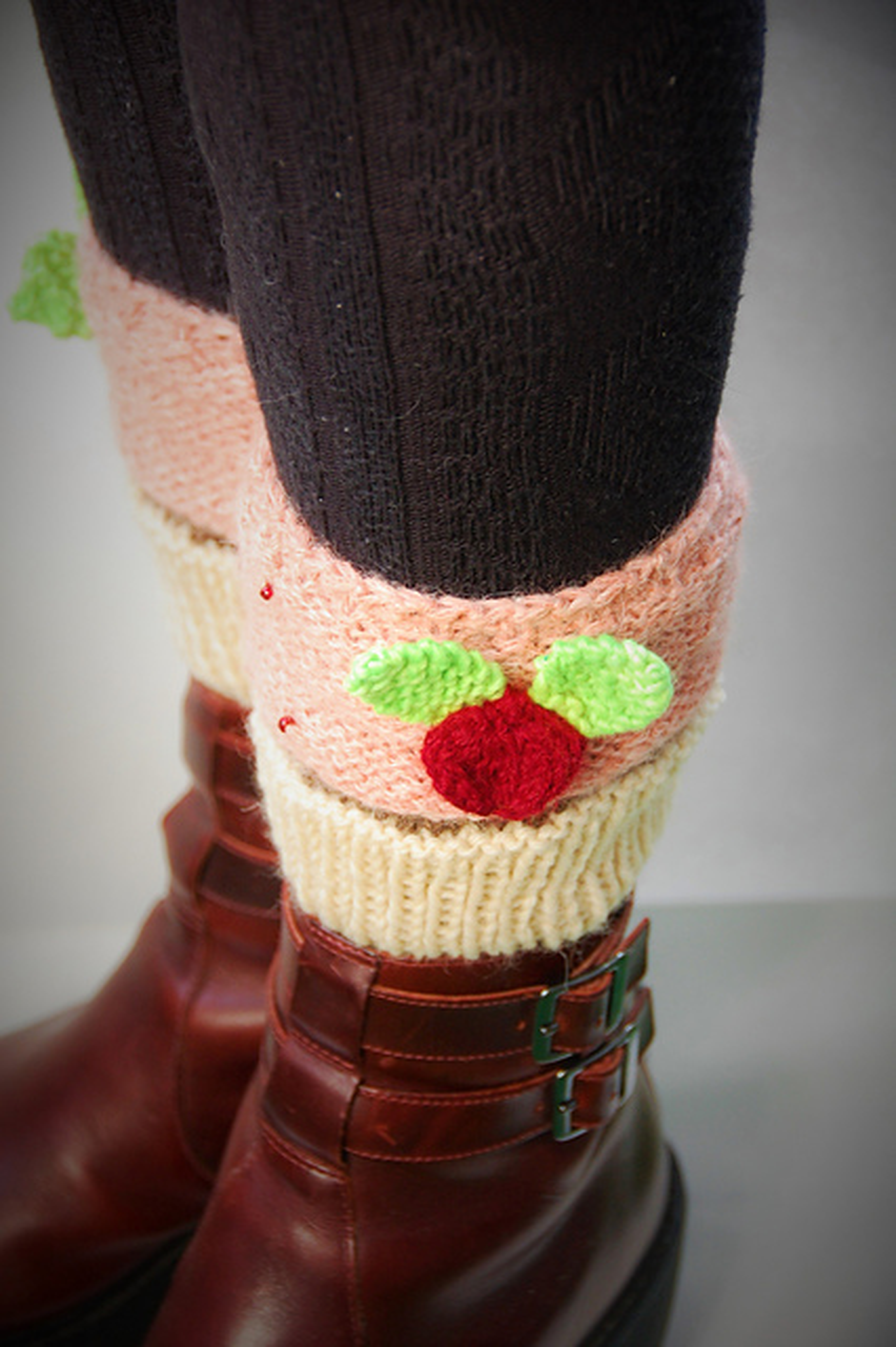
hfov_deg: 10.1
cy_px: 674
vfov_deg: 15.2
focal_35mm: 135
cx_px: 448
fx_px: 5045
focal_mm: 90
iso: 800
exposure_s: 1/125
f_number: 5.3
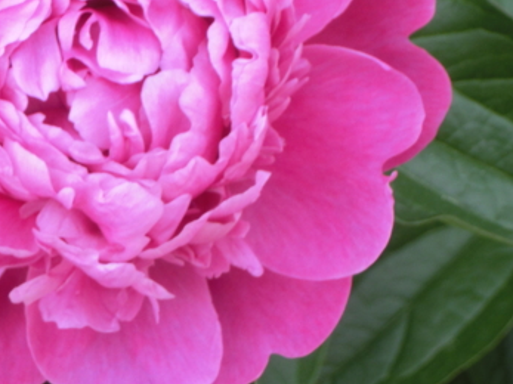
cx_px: 61
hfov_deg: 5.7
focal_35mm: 346
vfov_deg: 4.3
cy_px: 112
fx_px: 5126
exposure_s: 1/160
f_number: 5.7
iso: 160
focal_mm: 26.72
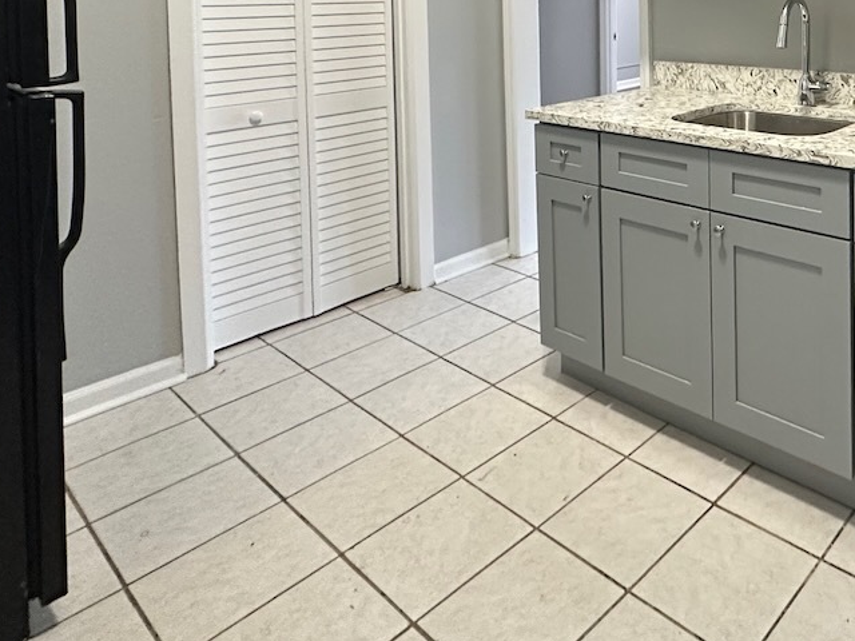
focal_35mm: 28
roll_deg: +1.1
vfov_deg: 43.4
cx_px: 749
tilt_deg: -3.5
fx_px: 692
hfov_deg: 56.0
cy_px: 16
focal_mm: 2.22
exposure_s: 1/60
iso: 640
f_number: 2.2
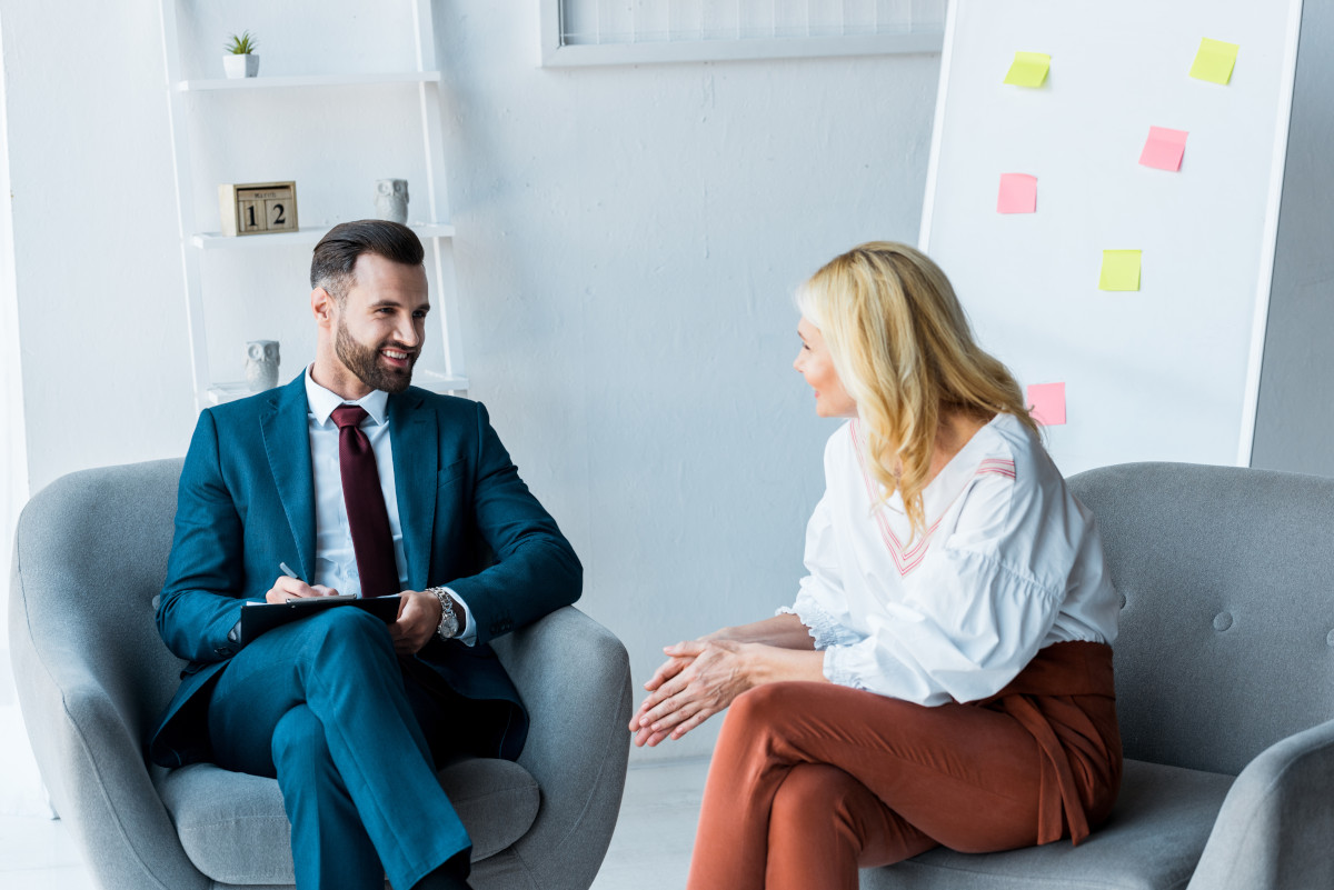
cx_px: 667
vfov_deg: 17.5
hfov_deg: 26.0
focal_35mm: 78
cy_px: 445
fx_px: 2891
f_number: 4
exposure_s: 1/160
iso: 250
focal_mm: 78
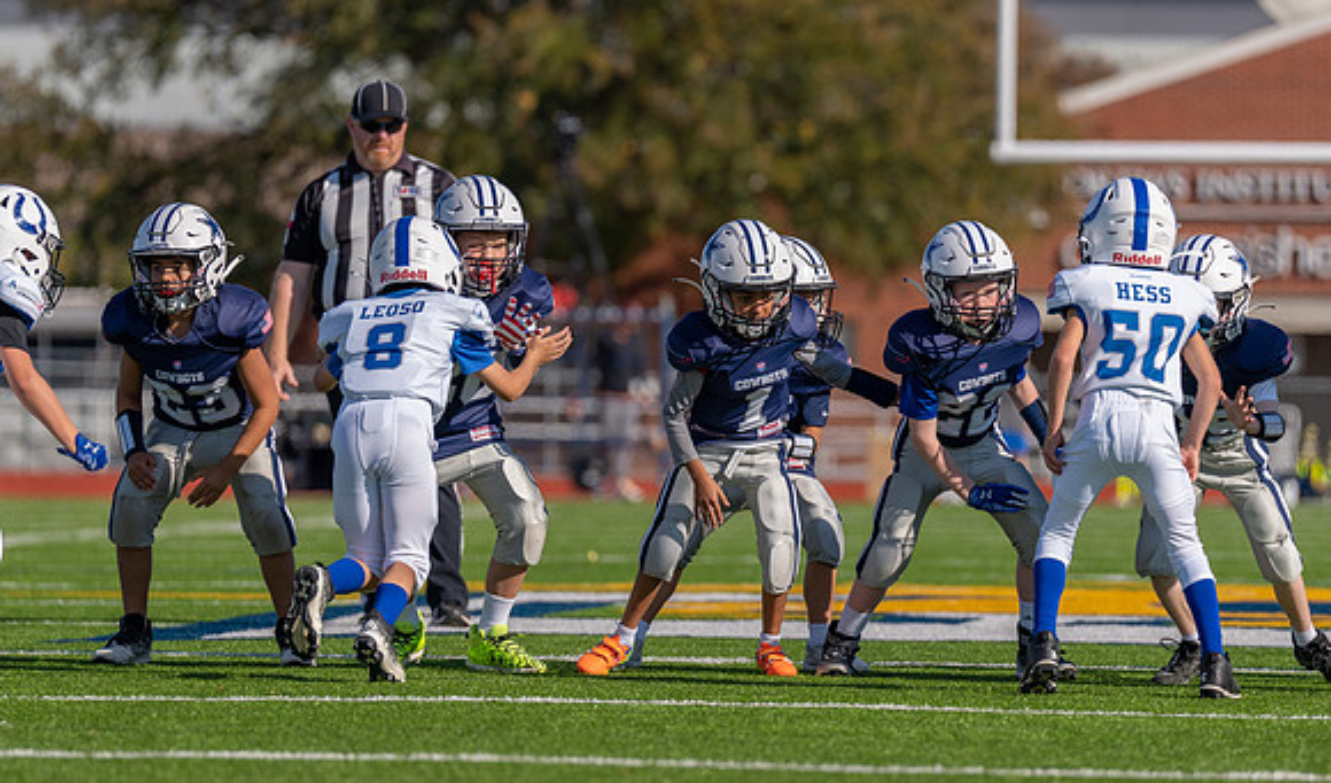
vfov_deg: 3.9
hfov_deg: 6.6
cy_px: 445
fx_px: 11574
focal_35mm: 324
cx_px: 758
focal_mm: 200
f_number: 3.2
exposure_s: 1/3200
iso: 160
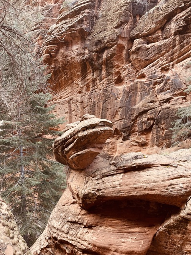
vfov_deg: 69.4
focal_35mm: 25
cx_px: 96
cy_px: 128
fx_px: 184
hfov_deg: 54.9
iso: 80
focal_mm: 5.1
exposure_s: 1/121
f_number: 1.6
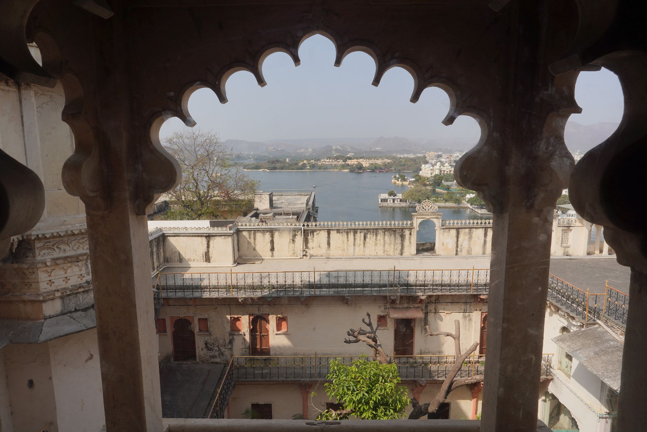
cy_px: 216
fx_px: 431
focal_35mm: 24
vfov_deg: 53.1
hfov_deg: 73.7
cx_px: 324
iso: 100
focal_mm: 24
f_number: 18
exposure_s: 1/100
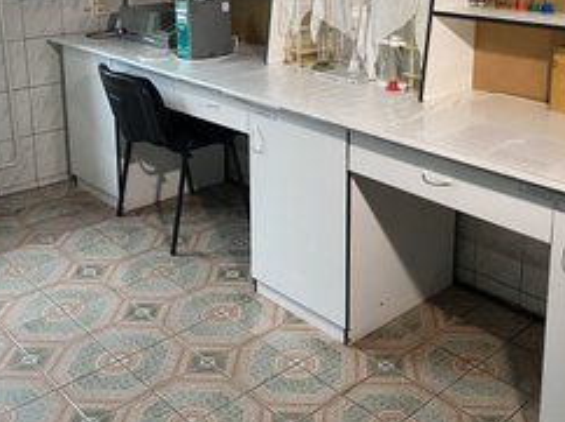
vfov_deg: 32.5
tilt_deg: -11.8
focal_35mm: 43
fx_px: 701
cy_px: 79
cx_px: 325
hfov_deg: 43.8
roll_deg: +0.5
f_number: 1.8
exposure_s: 1/60
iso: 400
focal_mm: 4.25
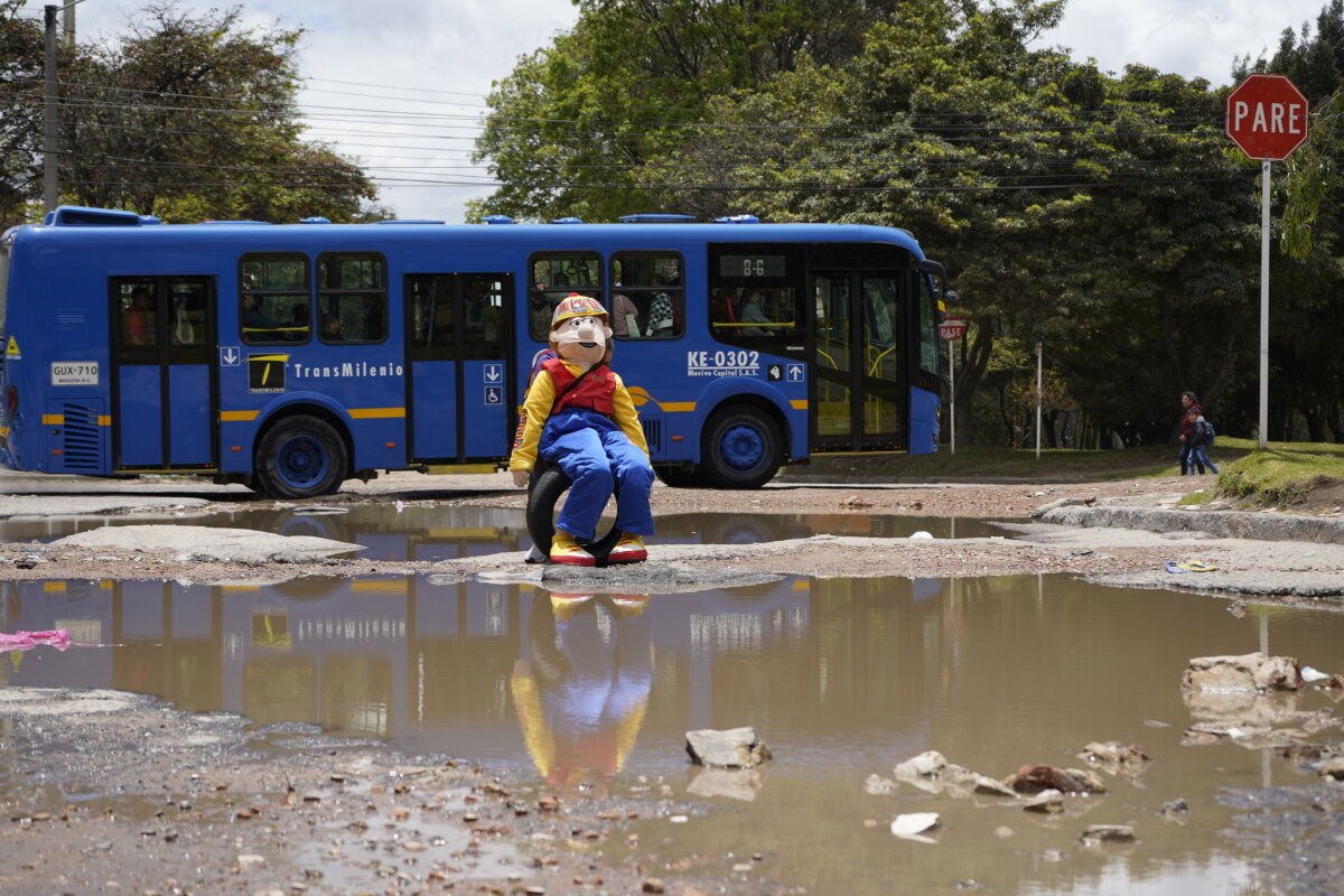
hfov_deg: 28.8
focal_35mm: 70
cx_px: 672
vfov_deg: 19.5
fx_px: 2613
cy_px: 448
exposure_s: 1/500
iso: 100
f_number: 7.1
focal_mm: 70
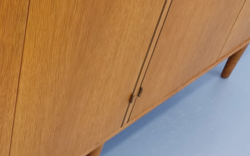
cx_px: -34
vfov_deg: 17.9
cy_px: 90
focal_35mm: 73
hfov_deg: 25.8
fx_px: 497
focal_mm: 4.65
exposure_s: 1/50
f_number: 1.8
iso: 250
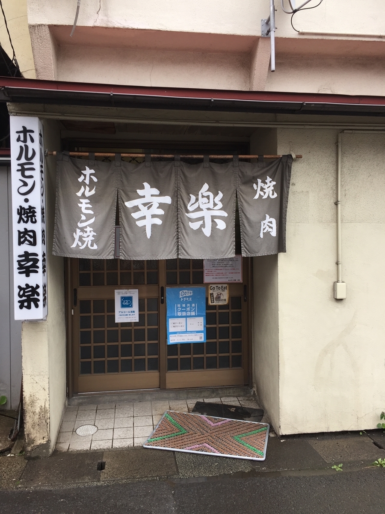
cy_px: 257
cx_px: 192
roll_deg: +1.0
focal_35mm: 29
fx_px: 430
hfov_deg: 48.2
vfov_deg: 61.7
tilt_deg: -0.2
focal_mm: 4.15
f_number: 2.2
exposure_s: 1/120
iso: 32
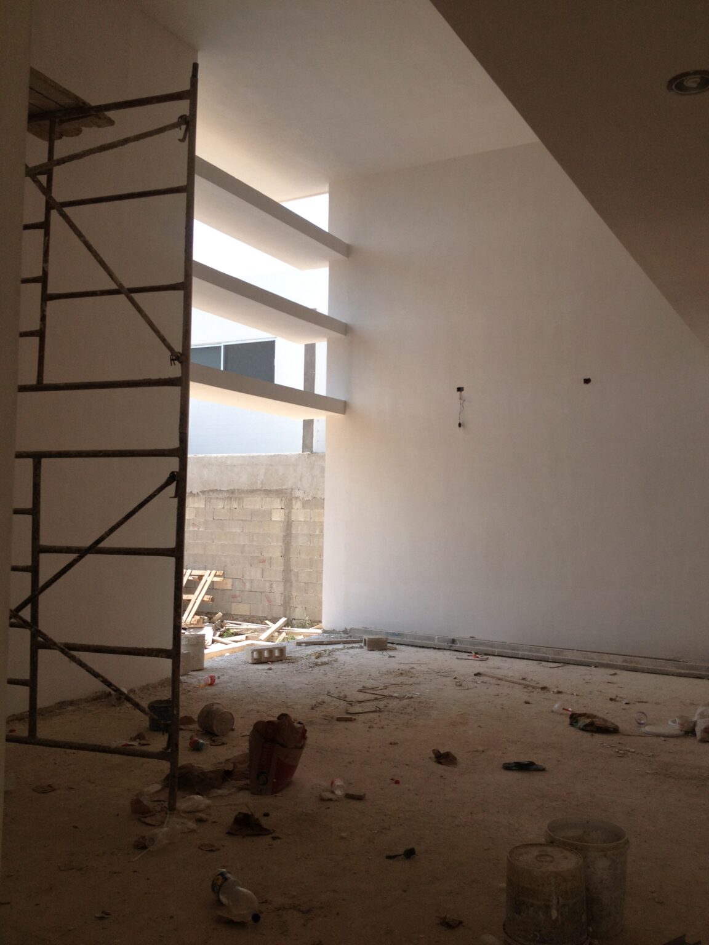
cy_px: 472
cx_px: 354
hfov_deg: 40.7
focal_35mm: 35
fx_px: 956
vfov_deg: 52.6
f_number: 2.4
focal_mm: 4.28
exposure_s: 1/800
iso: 50
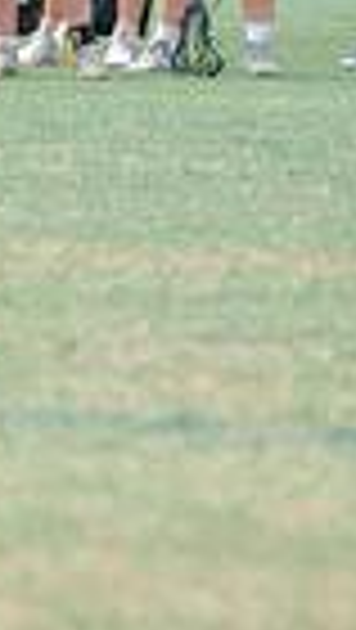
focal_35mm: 1244
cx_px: -1337
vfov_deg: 1.7
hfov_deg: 1.0
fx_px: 20826
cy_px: -92
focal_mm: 200
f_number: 4.5
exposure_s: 1/1250
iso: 250
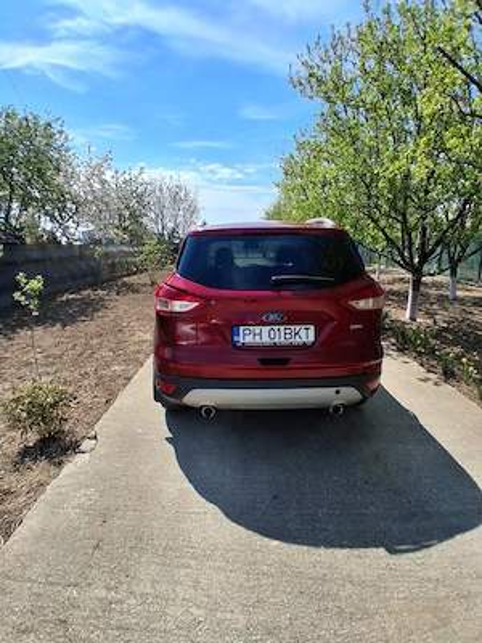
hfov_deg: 74.7
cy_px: 322
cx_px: 241
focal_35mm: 17
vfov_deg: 91.0
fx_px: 316
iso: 50
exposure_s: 1/2500
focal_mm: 1.4
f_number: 2.2
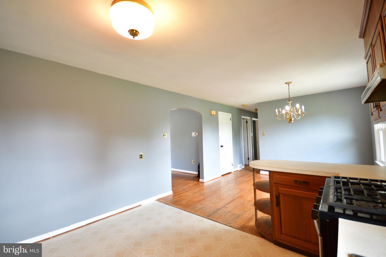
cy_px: 128
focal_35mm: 15
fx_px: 161
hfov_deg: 100.4
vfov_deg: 77.3
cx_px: 193
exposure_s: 1/60
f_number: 4
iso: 1600
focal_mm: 10
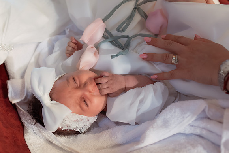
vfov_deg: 28.1
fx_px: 303
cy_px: 104
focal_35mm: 48
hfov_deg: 40.9
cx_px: 73
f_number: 2.8
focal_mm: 35
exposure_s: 1/250
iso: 1600
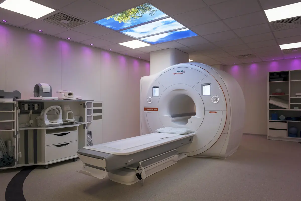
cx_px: 150
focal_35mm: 24
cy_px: 100
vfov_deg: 53.1
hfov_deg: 73.7
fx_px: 201
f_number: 5.6
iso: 800
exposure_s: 1/125
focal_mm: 16
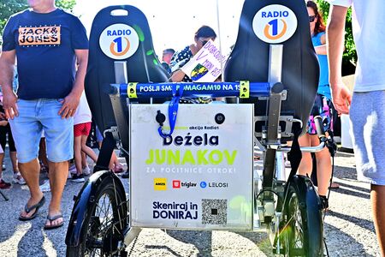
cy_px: 128
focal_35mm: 35
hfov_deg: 54.4
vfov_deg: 37.9
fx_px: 374
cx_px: 192
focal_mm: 35
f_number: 9
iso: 400
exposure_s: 1/160
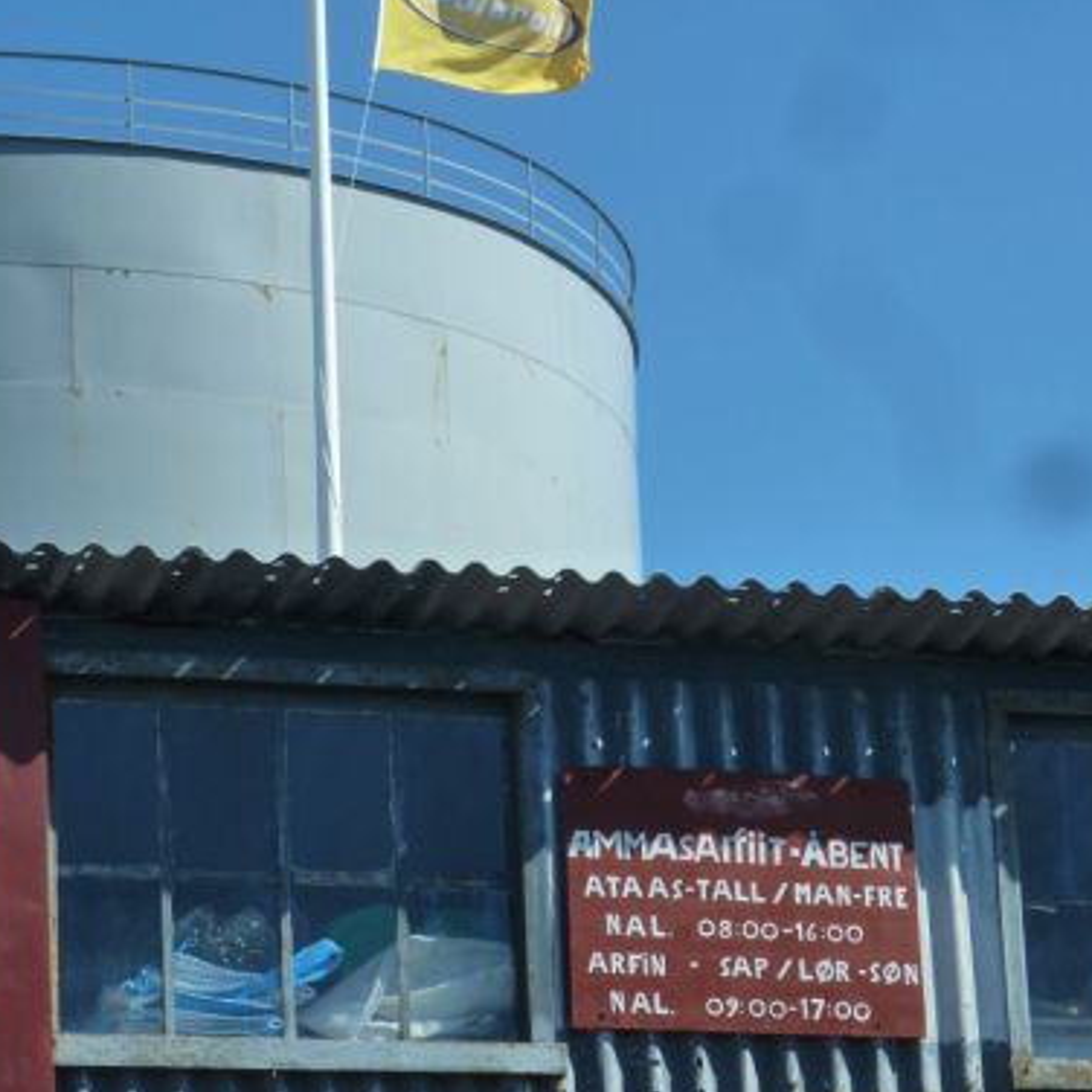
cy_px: 232
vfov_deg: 10.4
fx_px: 5996
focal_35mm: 168
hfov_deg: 10.4
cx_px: 616
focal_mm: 19.5
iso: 125
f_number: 5.6
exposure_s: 1/500
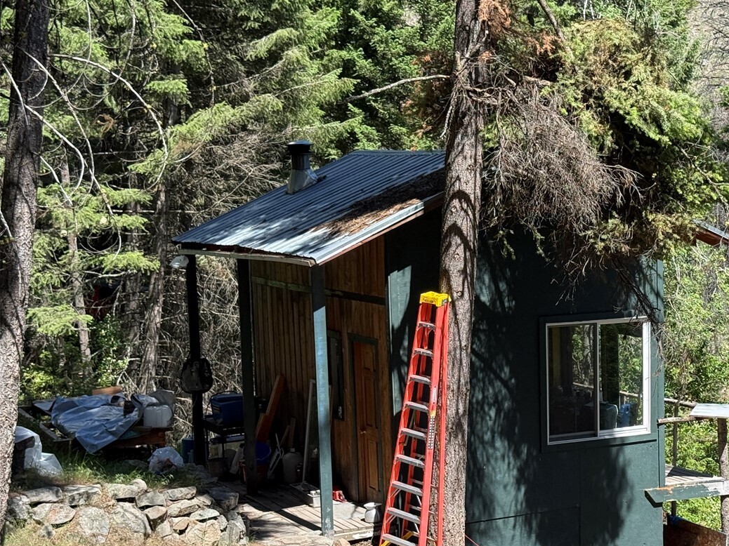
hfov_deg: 26.0
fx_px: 1558
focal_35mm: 74
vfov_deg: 19.9
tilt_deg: -6.0
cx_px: 561
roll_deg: +0.6
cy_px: 342
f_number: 1.78
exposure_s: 1/1715
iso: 64
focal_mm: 6.76
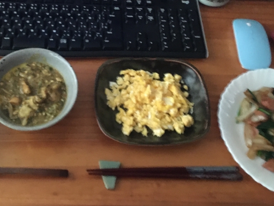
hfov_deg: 38.7
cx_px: 106
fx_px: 388
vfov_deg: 28.9
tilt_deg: -52.9
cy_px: 35
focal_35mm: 49
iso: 640
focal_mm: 4.15
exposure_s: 1/15
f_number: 2.2
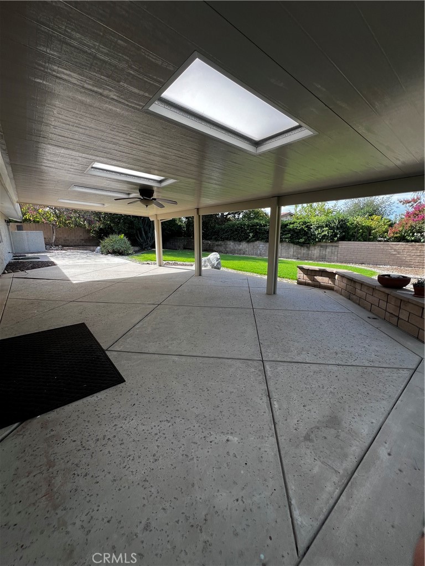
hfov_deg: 89.9
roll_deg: +1.1
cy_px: 283
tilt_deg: -13.4
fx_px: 213
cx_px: 212
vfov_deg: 106.2
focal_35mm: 13
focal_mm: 1.57
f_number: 1.8
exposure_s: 1/281
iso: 32
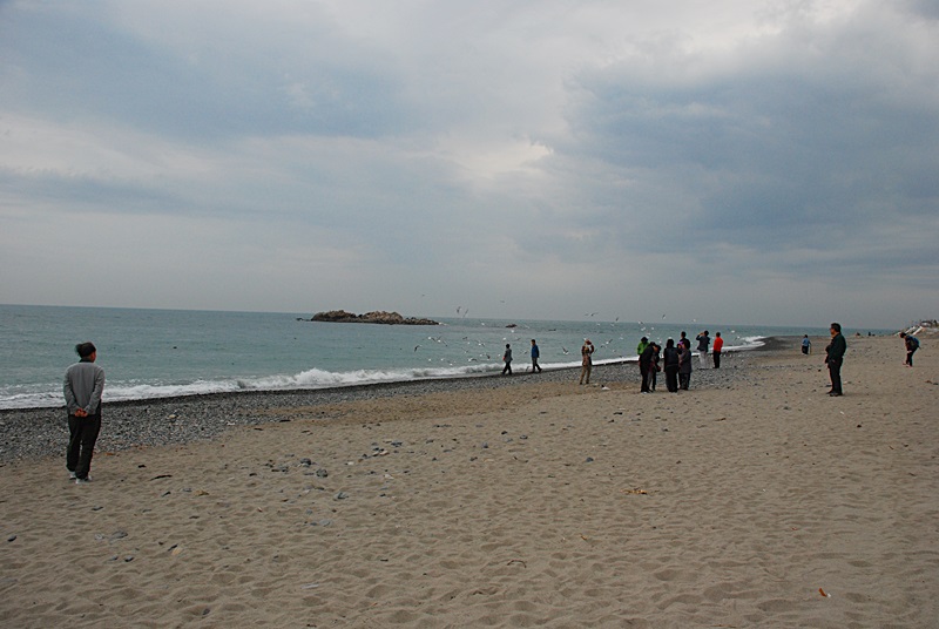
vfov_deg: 48.1
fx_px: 705
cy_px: 314
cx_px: 470
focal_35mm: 27
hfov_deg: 67.3
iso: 400
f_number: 6.3
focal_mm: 18
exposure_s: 1/60
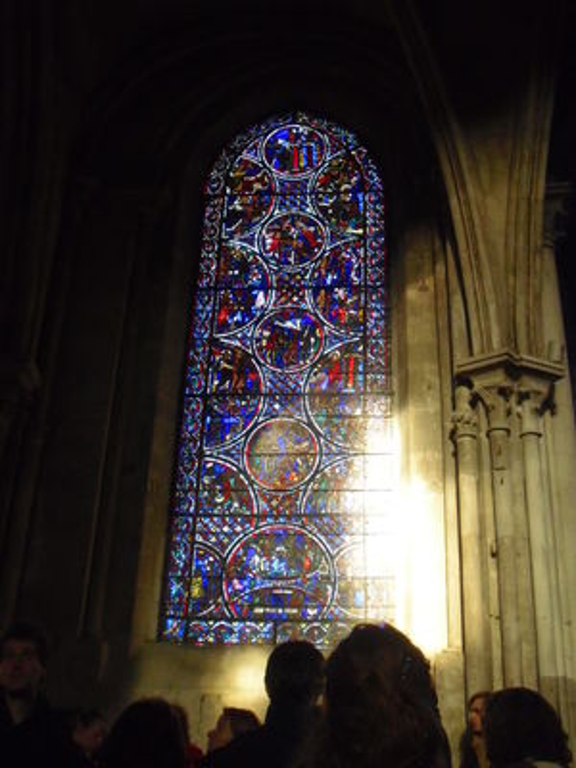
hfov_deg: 36.8
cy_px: 384
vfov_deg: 47.9
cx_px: 288
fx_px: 865
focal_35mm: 39
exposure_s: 1/50
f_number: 3.1
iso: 400
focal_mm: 6.51
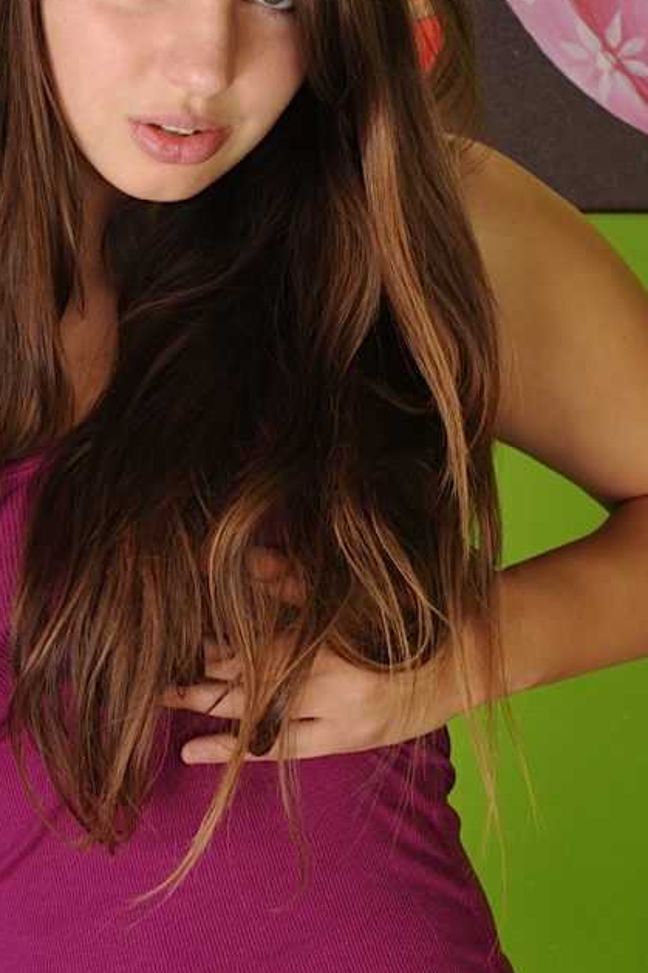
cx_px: 223
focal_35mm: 114
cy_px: 373
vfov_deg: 17.9
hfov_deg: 12.0
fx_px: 3079
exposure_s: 1/250
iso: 250
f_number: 16
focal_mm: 70
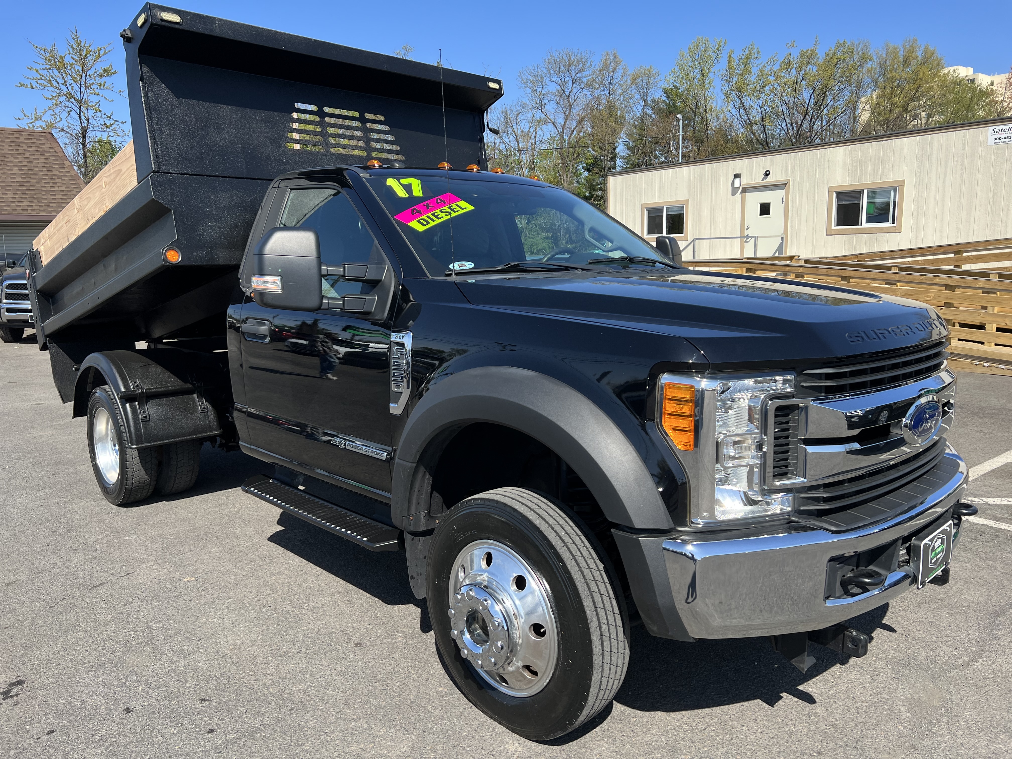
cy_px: 380
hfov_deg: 67.3
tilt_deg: -10.8
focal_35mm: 26
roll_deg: +1.1
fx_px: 760
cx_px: 506
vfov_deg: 53.1
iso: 50
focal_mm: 5.7
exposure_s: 1/2353
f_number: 1.5
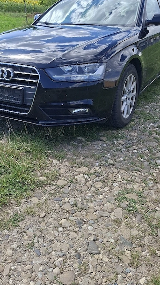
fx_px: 249
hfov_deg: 35.7
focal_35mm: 33
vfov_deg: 58.6
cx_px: 73
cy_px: 105
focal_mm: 5.54
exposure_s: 1/2000
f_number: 1.8
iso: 40
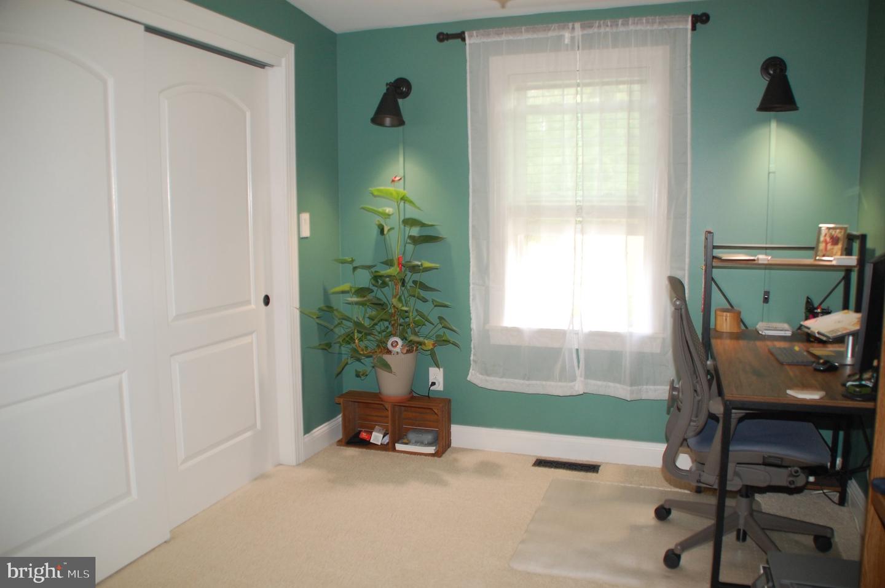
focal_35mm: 27
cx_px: 442
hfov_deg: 67.4
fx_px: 663
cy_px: 294
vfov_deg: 47.8
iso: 400
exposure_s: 1/60
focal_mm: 18
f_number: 4
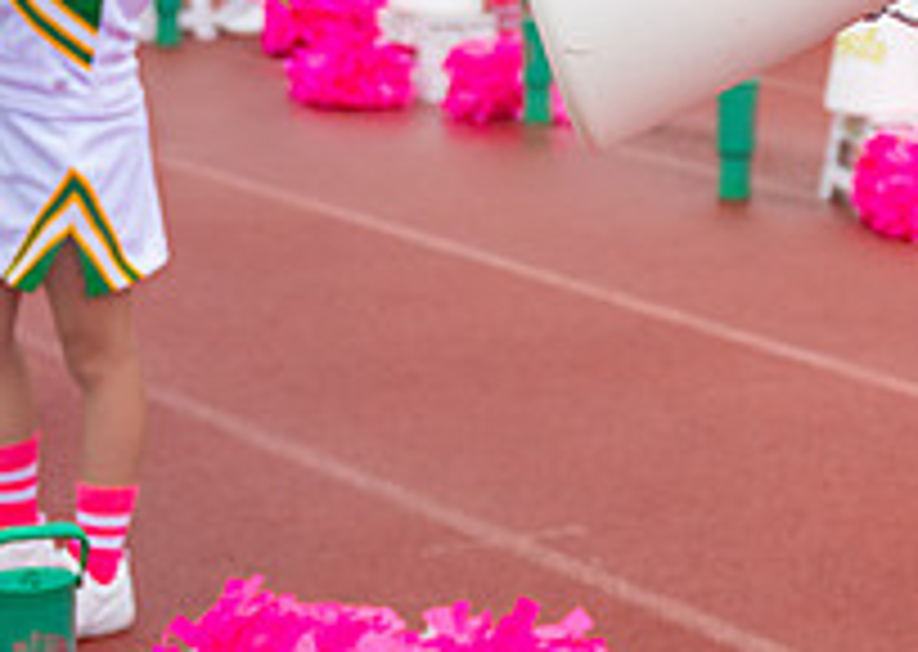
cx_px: 1249
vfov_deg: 10.2
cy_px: -81
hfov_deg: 13.8
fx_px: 3618
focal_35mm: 139
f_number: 2.8
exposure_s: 1/1250
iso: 320
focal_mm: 35
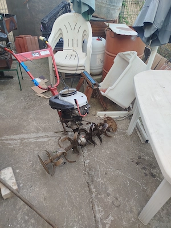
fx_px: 158
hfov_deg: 56.8
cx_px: 86
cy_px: 114
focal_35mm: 24
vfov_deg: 71.6
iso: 50
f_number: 1.7
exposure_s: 1/106
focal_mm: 5.31
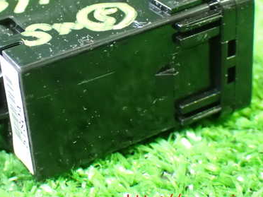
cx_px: 74
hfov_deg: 22.3
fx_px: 661
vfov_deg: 16.9
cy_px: 52
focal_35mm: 87
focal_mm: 9.65
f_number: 3.3
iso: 1600
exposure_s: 1/15
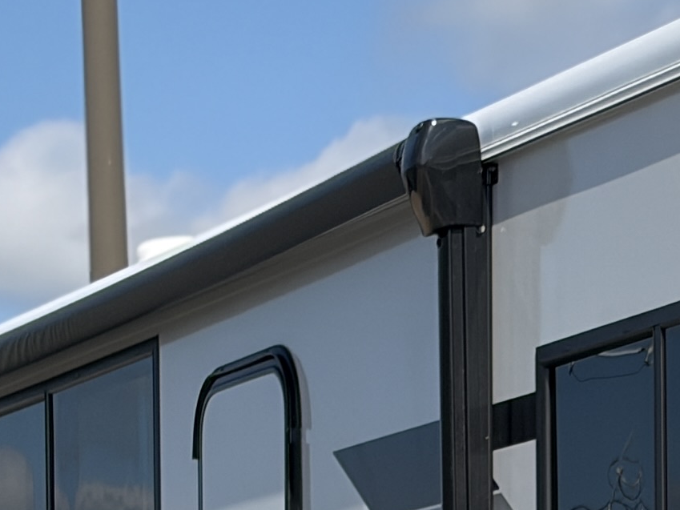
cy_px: 909
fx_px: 4853
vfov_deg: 5.9
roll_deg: +1.7
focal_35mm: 247
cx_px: 1020
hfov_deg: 7.9
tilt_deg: +0.9
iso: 32
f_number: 1.6
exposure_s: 1/5348
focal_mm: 5.96
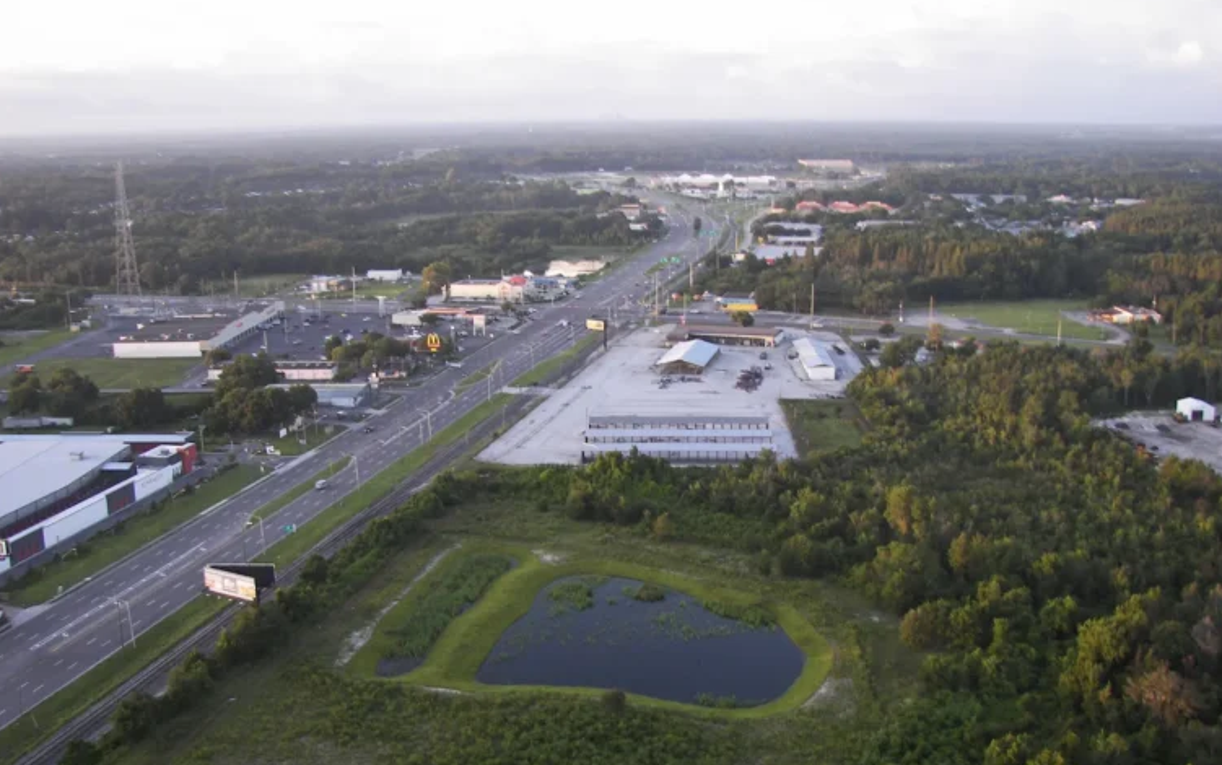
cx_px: 618
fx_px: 1299
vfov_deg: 32.7
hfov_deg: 50.4
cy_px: 457
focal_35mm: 39
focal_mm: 6
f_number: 2.8
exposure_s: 1/80
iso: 64
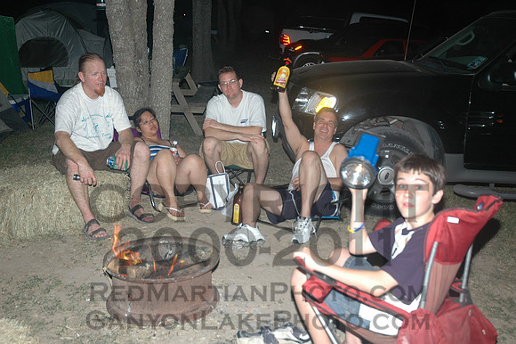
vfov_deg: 28.9
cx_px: 258
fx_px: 666
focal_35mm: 46
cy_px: 172
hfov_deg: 42.3
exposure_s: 1/60
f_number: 4
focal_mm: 31
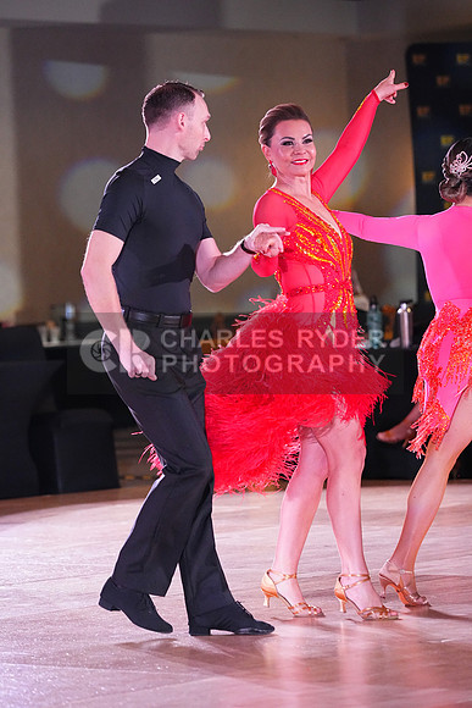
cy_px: 354
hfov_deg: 8.0
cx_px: 236
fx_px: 3361
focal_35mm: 171
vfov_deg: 12.0
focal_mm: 171
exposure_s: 1/400
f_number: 4.5
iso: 8000
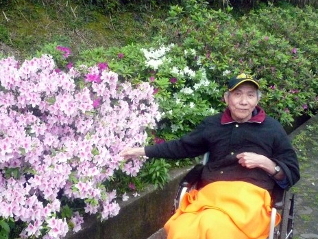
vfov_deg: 40.7
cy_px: 117
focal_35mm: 35
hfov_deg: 52.3
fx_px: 322
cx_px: 128
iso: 800
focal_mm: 4.6
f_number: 2.8
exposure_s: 1/1000
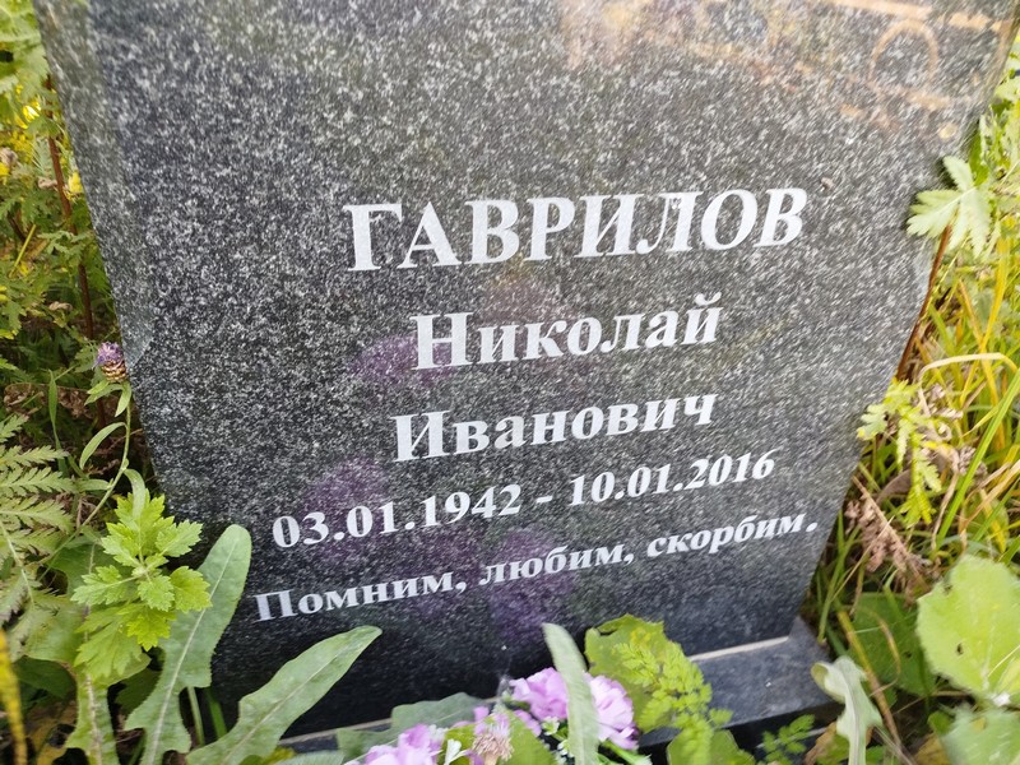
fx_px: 707
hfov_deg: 71.6
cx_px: 510
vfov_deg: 56.8
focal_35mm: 24
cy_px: 382
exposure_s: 1/33
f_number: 1.7
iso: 125
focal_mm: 5.31
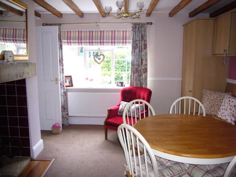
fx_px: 191
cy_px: 88
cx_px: 118
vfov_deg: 49.7
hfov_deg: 63.5
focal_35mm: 28
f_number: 2.8
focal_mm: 4.6
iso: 160
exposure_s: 1/30
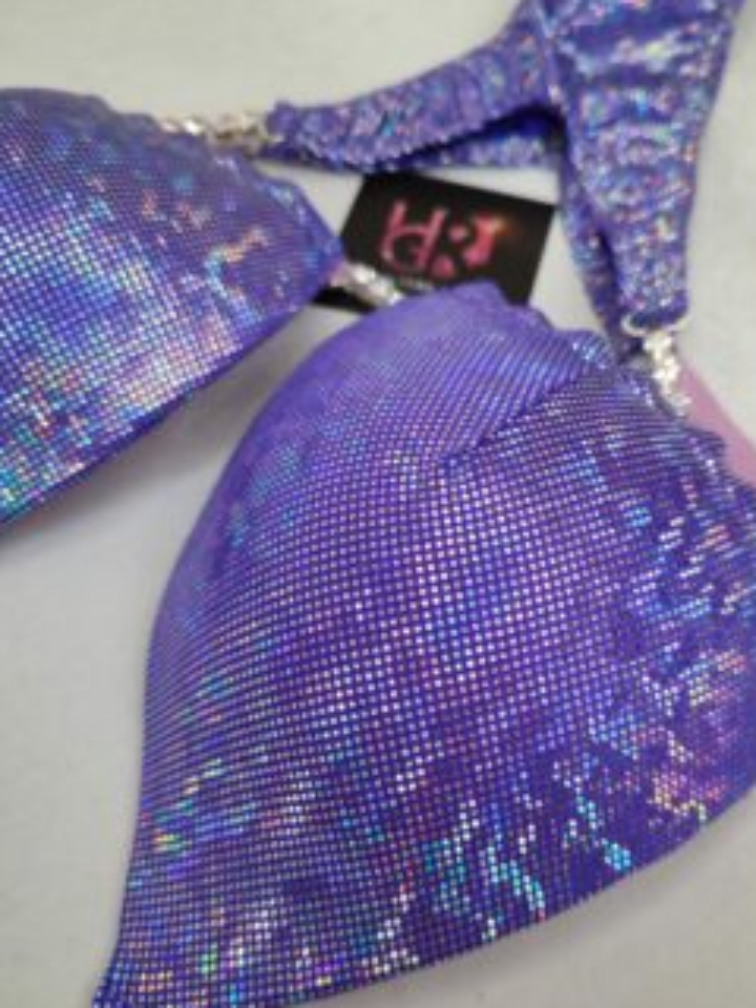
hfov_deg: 46.5
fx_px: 874
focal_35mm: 30
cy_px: 564
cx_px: 463
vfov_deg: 59.8
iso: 83
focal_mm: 5.89
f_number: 1.89
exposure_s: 1/100
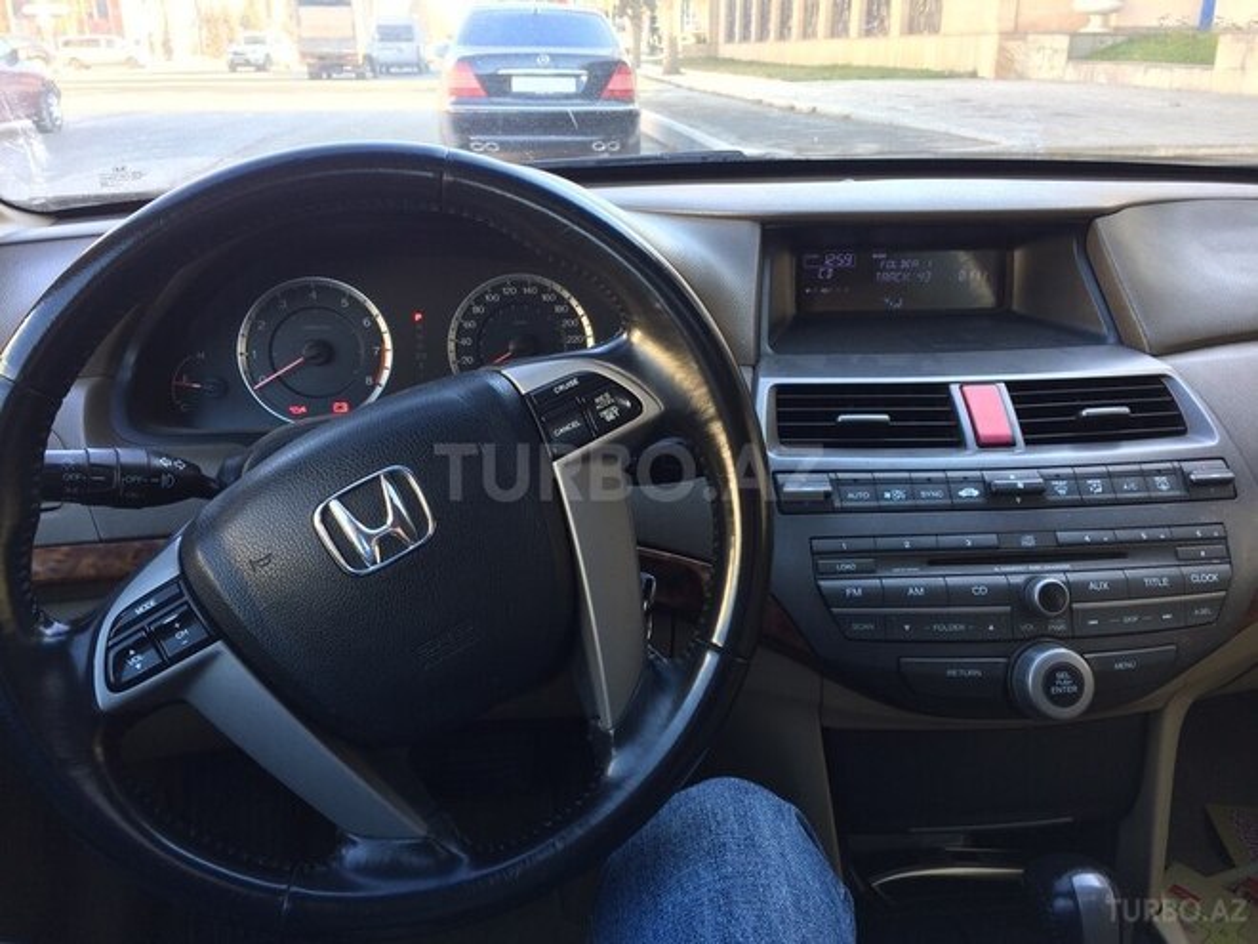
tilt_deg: -23.1
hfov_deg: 61.7
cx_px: 629
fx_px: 1054
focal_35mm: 29
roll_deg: -0.2
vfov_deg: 48.2
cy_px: 472
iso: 40
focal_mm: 4.15
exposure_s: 1/50
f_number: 2.2
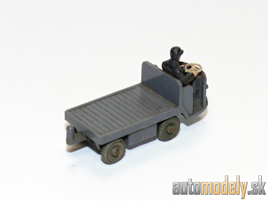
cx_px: 134
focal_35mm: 150
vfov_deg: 9.9
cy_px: 100
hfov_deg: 13.2
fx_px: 1161
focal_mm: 17.8
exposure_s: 1/30
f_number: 4
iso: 100
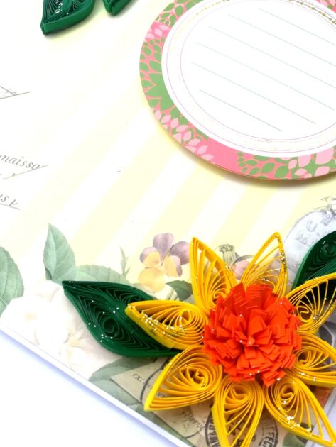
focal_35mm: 33
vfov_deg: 55.0
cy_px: 263
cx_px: 202
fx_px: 427
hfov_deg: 42.8
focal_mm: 3.83
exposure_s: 1/100
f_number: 2.2
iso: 50
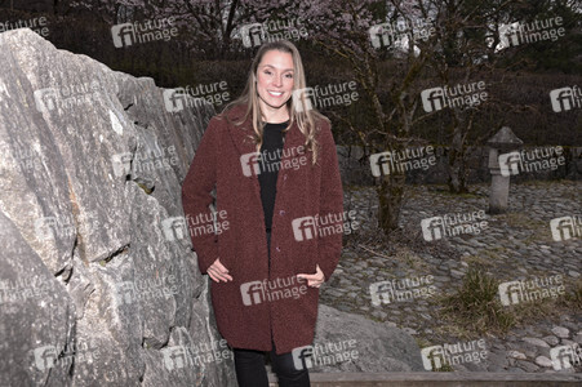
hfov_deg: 50.7
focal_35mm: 38
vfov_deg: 35.0
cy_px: 194
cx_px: 291
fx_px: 614
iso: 400
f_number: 11
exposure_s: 1/160
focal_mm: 38
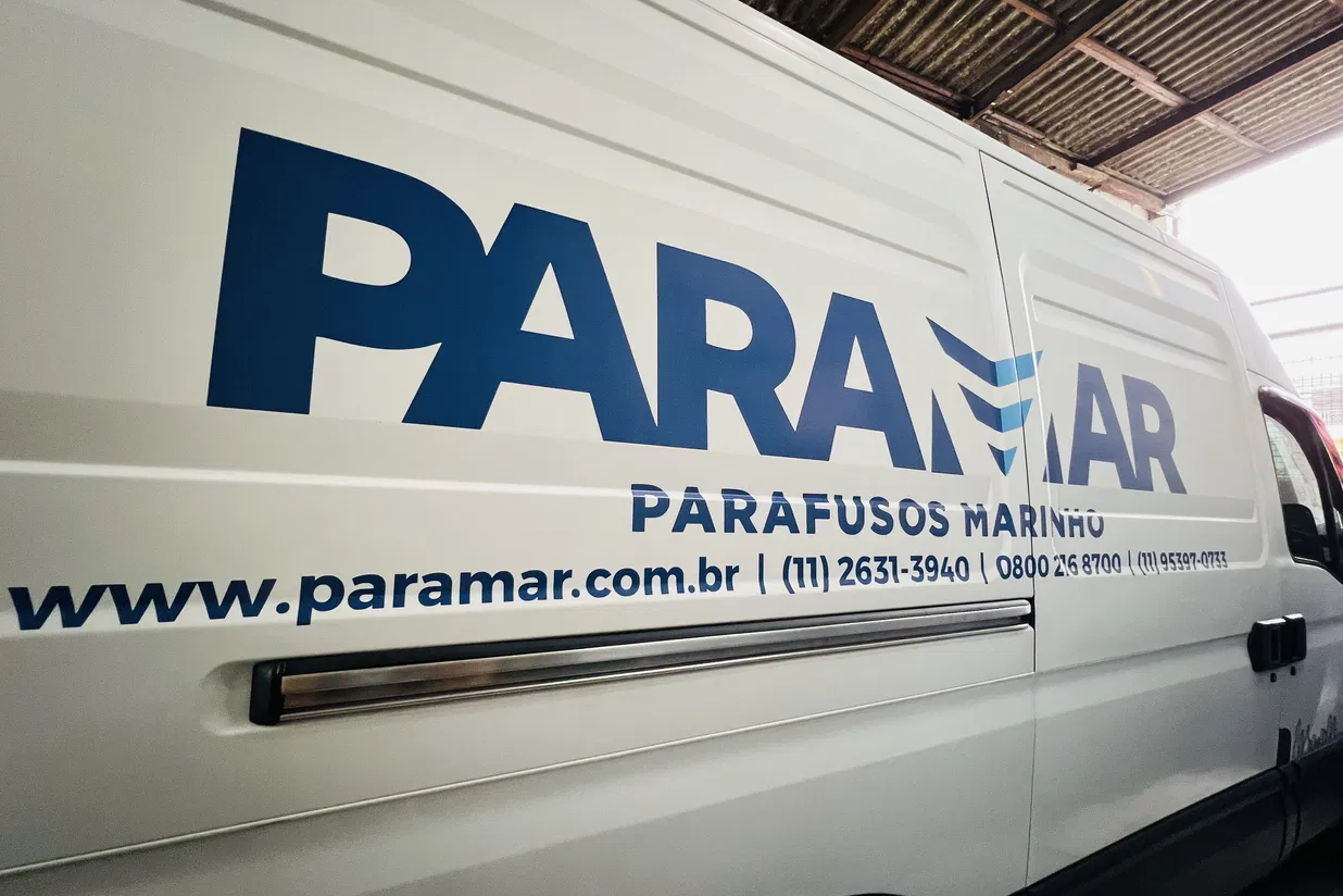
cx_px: 669
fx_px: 522
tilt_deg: +2.2
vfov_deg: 81.2
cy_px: 460
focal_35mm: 14
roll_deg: -0.5
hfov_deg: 104.3
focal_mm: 1.57
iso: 250
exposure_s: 1/60
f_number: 1.8
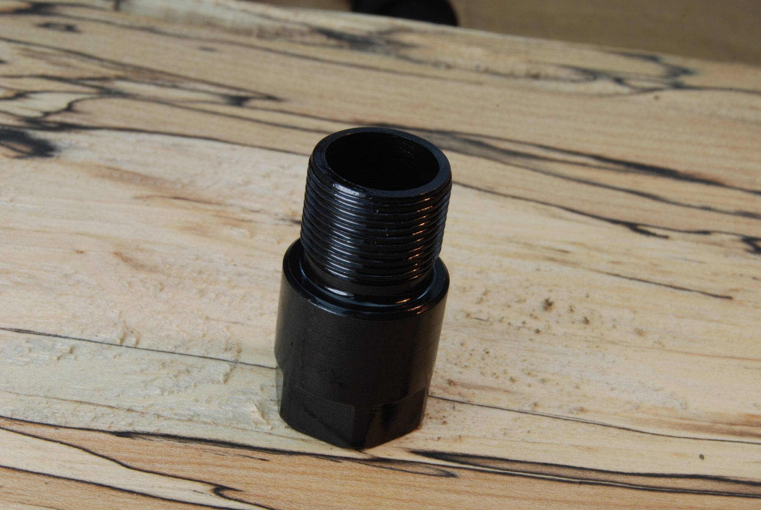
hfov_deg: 24.6
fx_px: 1746
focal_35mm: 82
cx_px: 380
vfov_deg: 16.6
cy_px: 255
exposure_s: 1/8
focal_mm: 55
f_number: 22
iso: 200
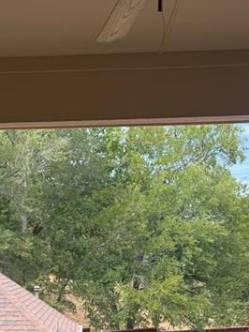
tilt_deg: -9.6
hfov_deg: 27.7
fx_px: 498
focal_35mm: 52
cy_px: 347
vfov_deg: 33.1
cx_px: 68
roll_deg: +0.5
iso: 100
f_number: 1.78
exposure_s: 1/979
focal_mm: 6.76
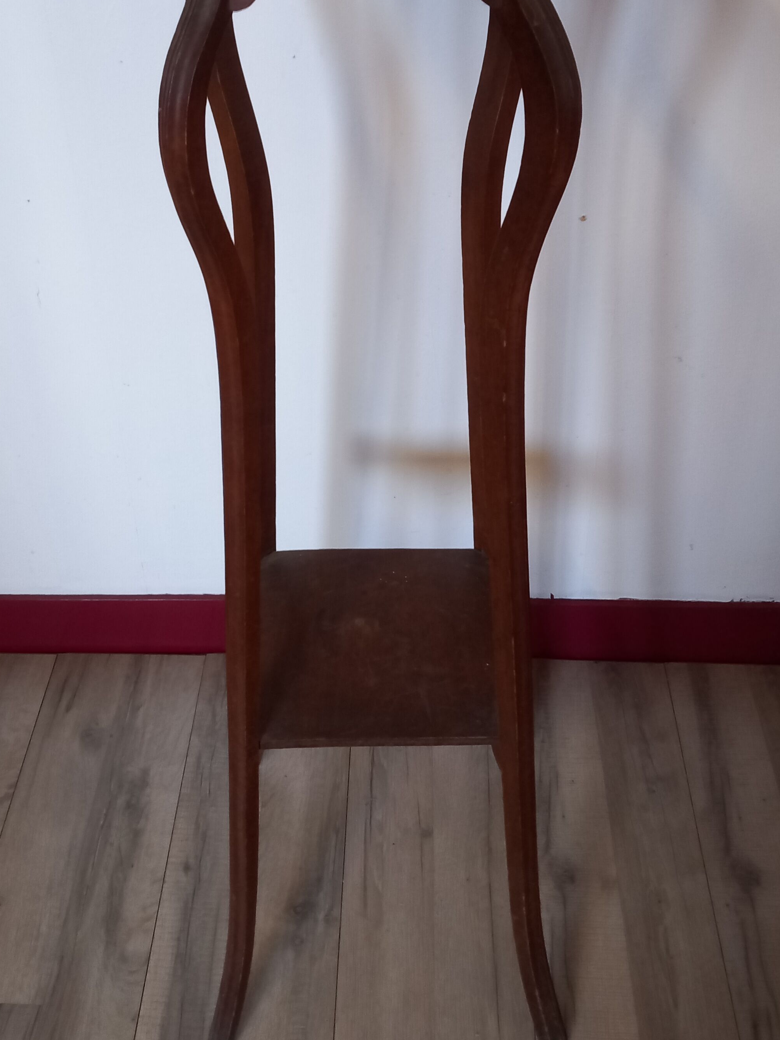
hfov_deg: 35.0
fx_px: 1232
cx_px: 302
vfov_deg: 45.5
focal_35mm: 41
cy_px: 412
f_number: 1.8
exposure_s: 1/25
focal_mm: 4
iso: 320
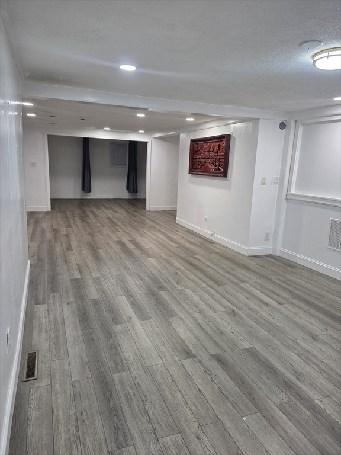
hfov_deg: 58.9
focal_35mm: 23
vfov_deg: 73.9
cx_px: 170
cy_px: 228
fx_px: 302
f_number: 1.4
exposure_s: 1/120
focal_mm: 6.5
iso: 125
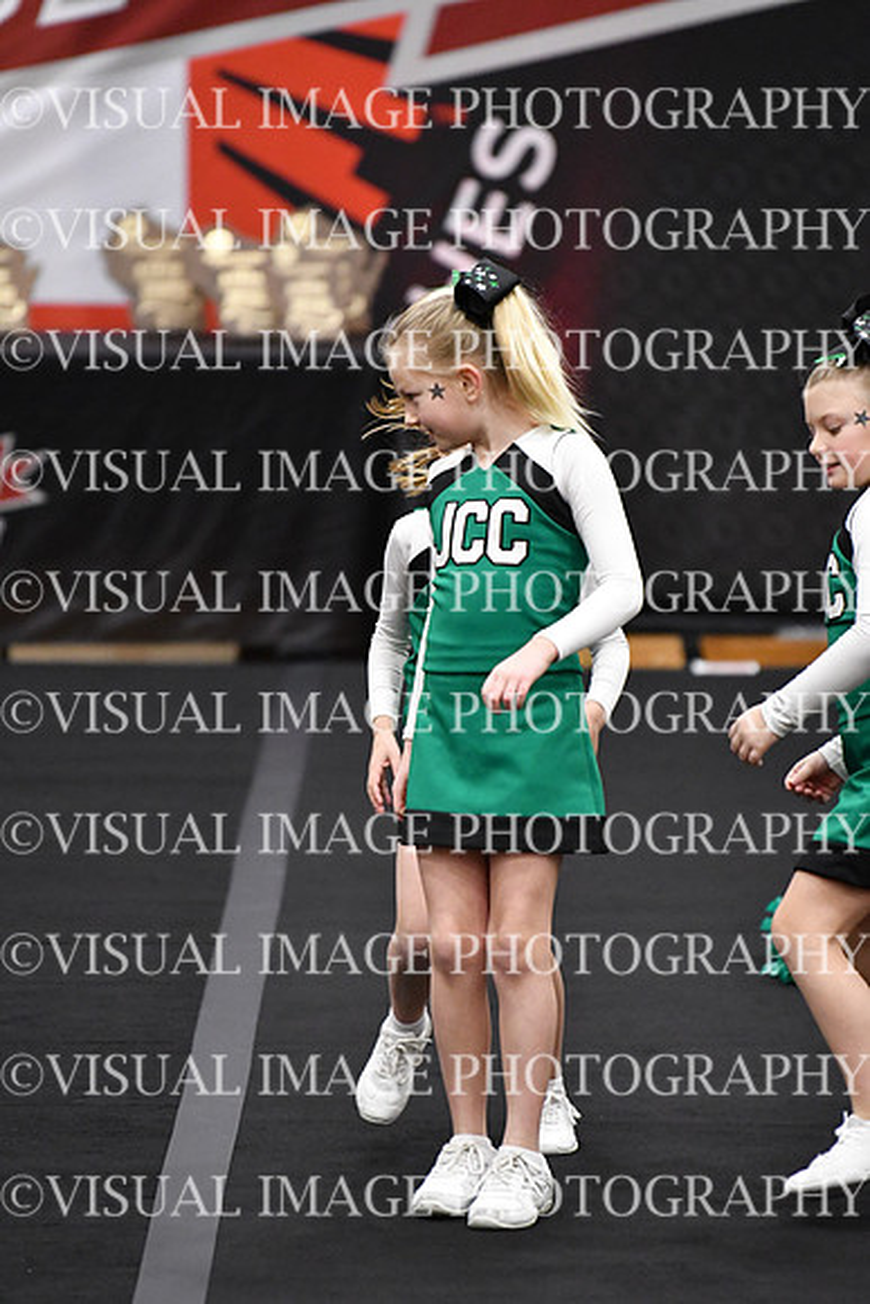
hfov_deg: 4.6
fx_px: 10868
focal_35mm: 300
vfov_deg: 6.9
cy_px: 652
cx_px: 435
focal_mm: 200
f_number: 2.8
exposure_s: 1/800
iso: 5000
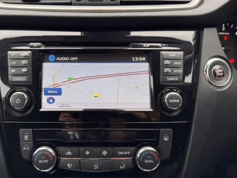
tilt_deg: -24.1
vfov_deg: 46.8
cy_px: 82
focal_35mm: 30
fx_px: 205
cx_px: 91
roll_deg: +0.6
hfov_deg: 59.3
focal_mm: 6.76
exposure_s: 1/83
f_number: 1.78
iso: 125
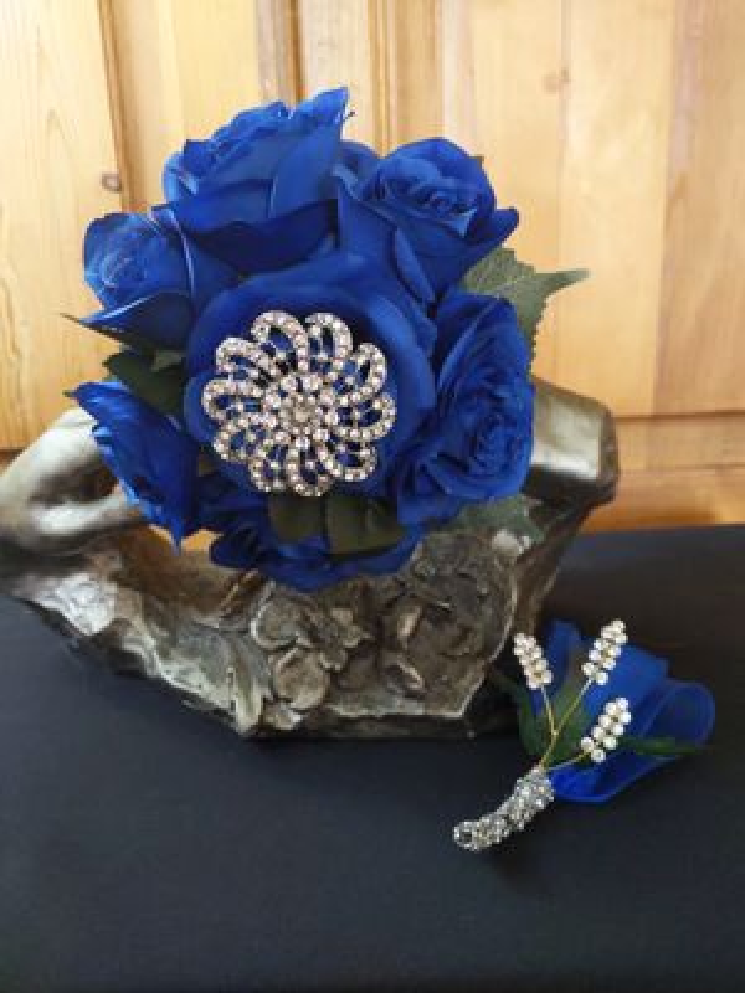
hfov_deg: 53.1
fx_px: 746
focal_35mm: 26
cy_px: 496
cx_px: 372
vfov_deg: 67.3
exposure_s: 1/60
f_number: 1.8
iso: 229
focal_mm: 4.44
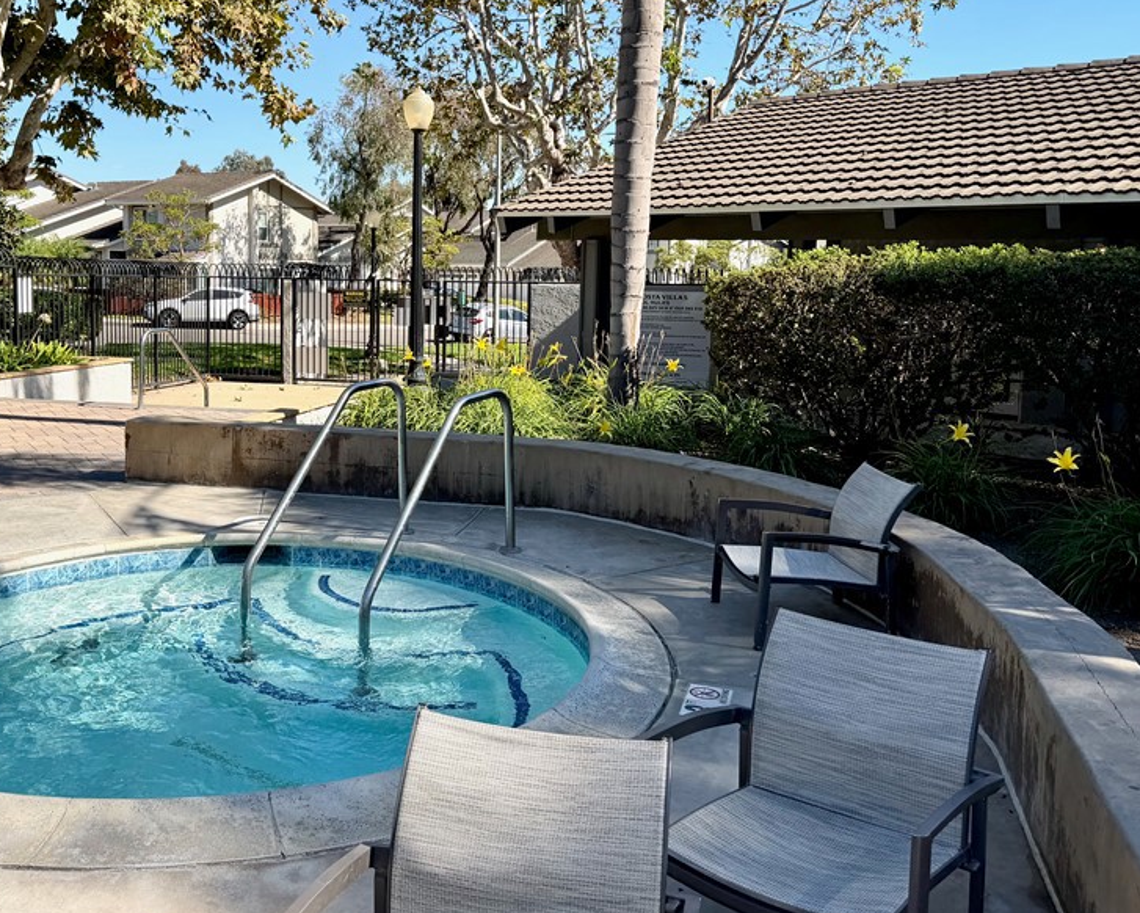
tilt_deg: -4.1
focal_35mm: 33
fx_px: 1114
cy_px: 356
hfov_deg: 53.6
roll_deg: -2.8
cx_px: 428
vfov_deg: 44.3
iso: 80
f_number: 1.78
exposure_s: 1/3021
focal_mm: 6.76
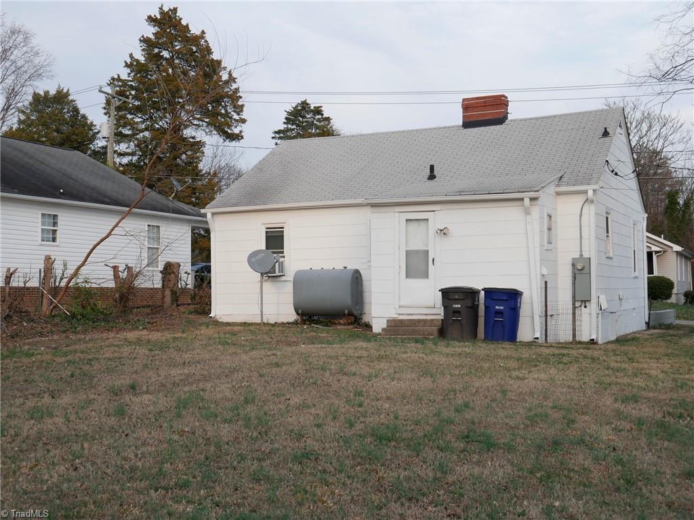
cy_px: 260
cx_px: 347
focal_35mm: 46
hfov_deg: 41.2
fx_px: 922
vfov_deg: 31.5
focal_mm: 23
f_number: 6.3
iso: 200
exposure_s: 1/160
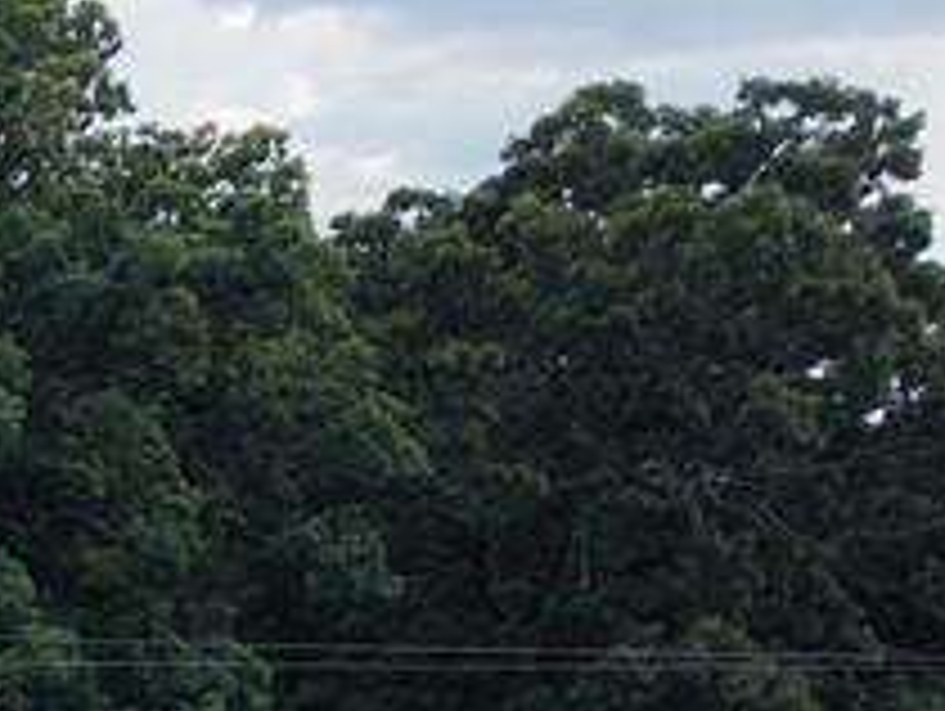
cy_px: 1436
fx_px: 3198
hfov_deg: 13.8
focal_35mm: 117
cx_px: -1048
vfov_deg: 11.4
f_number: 1.8
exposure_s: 1/1000
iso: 100
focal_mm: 8.67
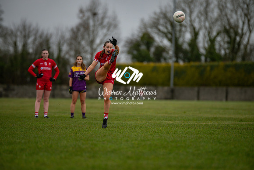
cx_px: 127
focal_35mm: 300
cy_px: 85
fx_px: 2117
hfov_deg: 6.9
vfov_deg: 4.6
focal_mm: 300
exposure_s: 1/1000
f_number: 2.8
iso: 450
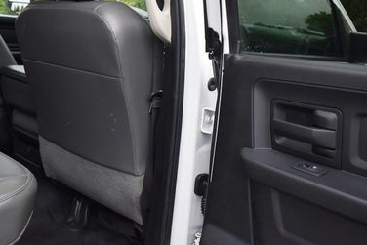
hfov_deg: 41.7
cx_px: 101
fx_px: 469
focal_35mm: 46
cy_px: 57
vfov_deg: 28.8
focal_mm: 18
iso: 400
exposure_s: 1/250
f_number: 3.5
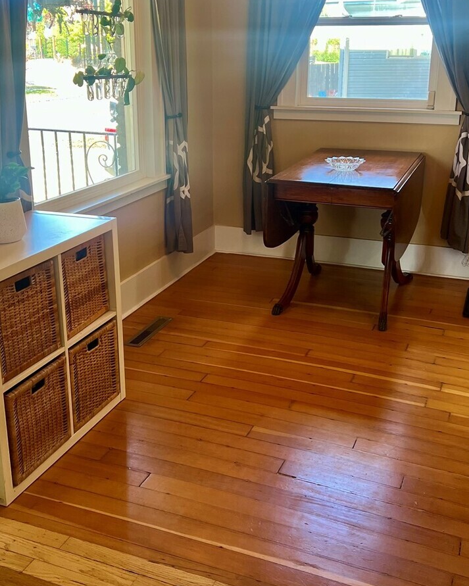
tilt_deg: -16.3
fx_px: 711
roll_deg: -0.2
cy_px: 239
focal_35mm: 41
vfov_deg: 44.6
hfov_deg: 36.5
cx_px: 229
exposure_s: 1/120
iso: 125
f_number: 1.5
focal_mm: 5.7
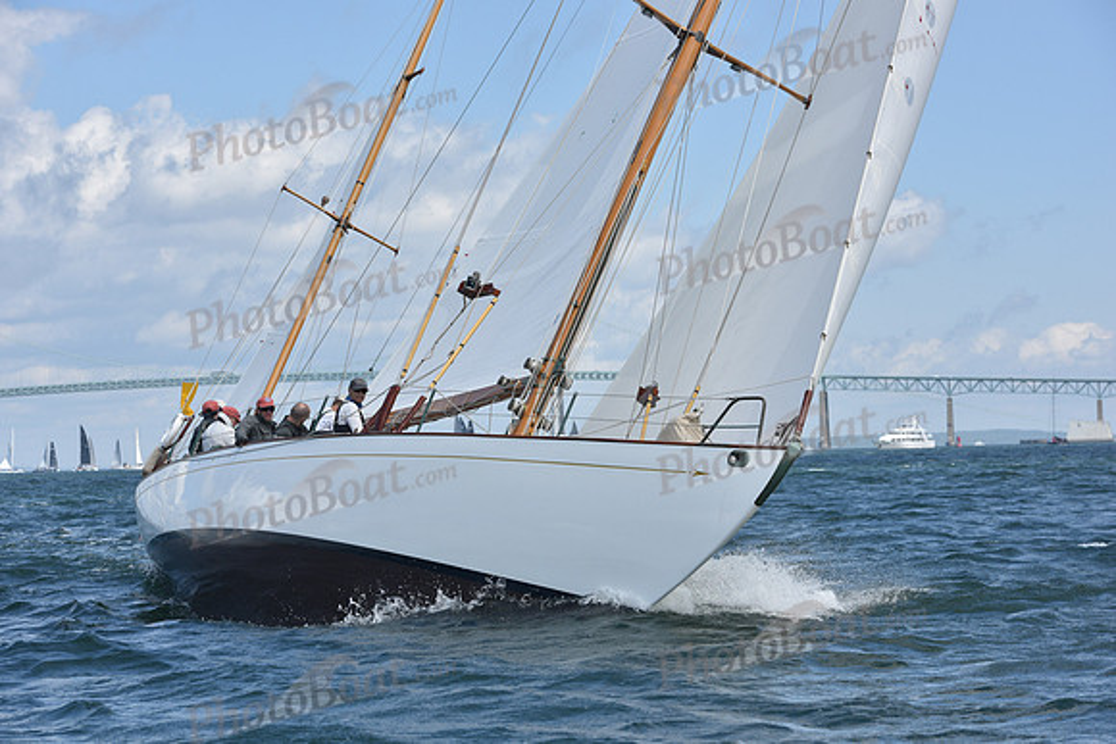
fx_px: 3039
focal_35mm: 98
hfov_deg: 20.8
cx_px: 558
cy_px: 372
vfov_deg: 14.0
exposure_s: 1/1250
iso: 250
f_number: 6.3
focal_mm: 98
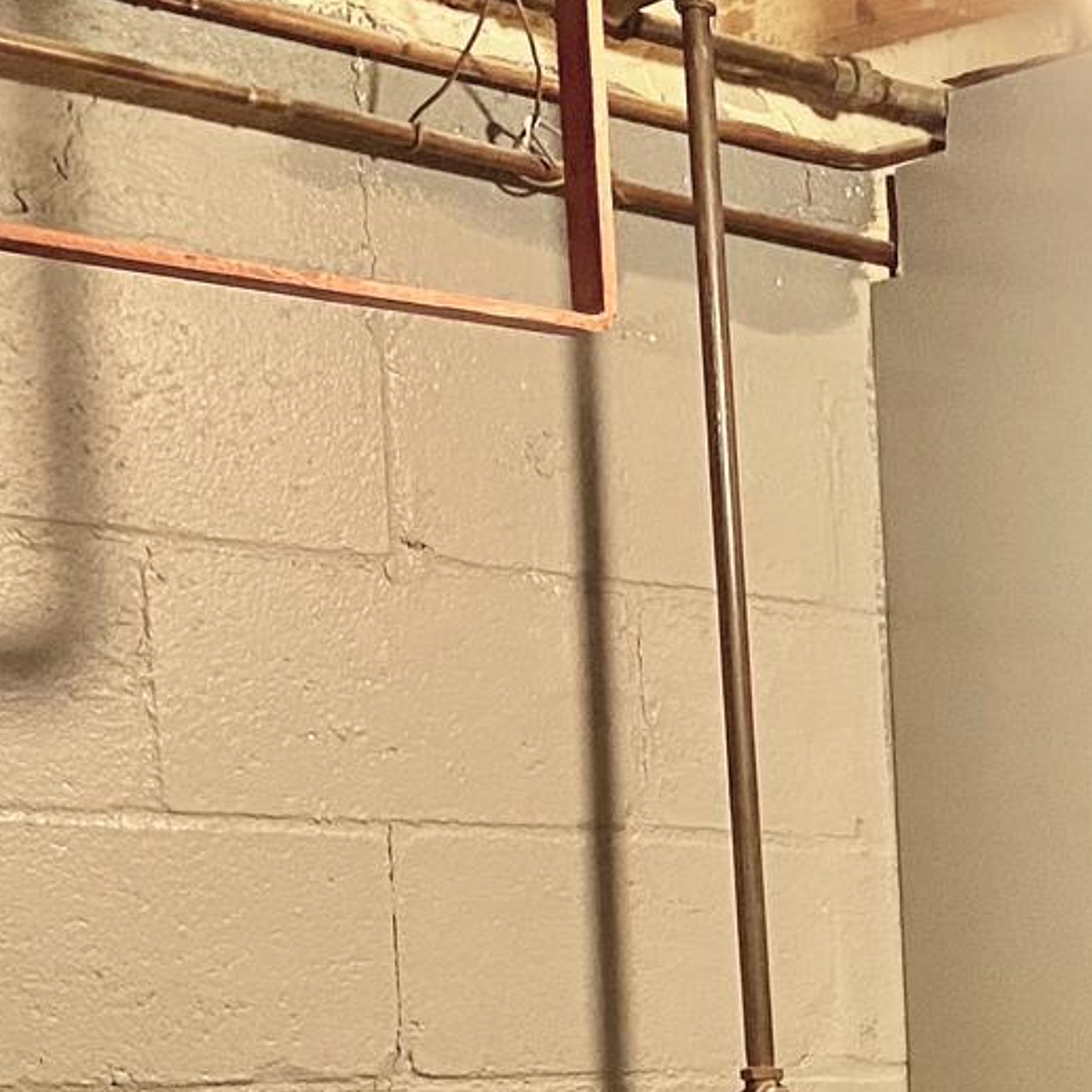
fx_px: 3248
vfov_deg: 17.6
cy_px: 1506
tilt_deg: -9.1
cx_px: 1895
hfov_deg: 16.4
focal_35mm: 91
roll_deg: -0.1
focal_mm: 4.25
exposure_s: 1/60
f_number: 1.8
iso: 400
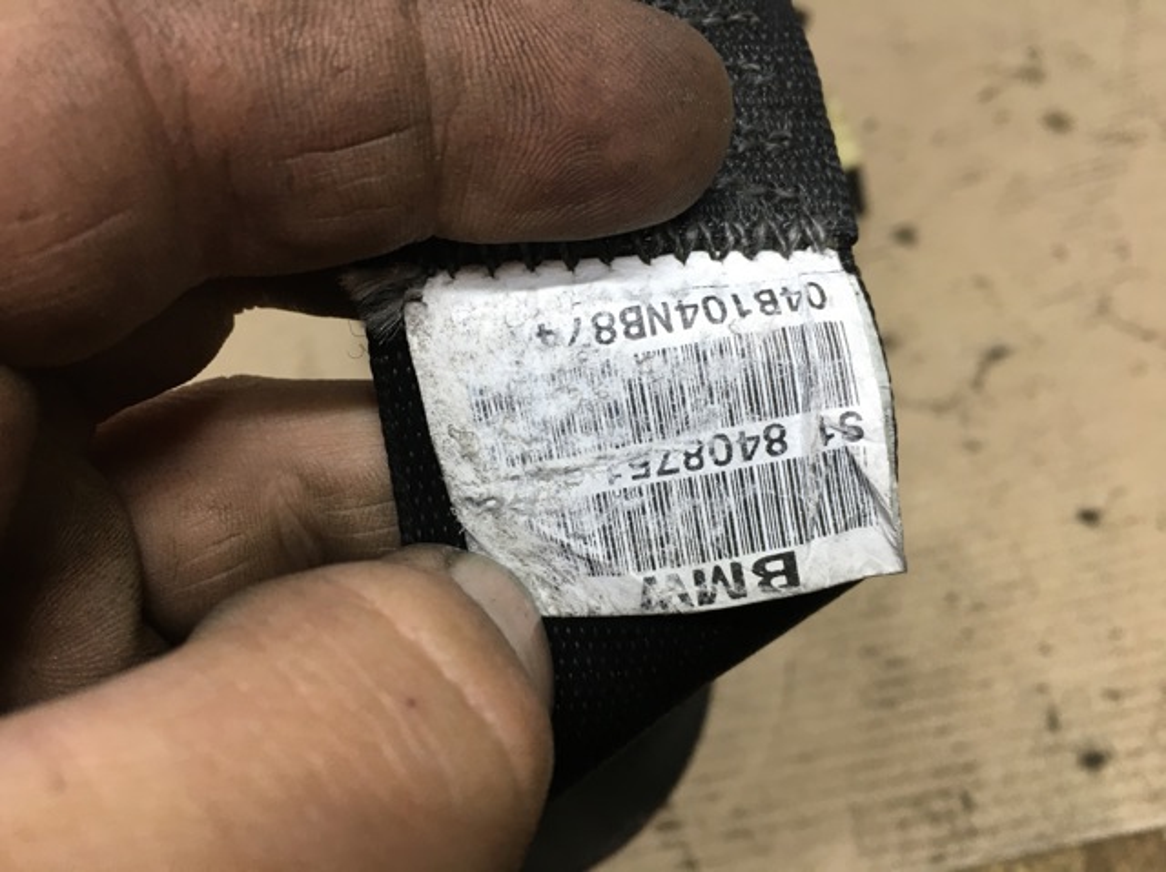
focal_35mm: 29
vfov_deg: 48.2
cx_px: 583
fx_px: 976
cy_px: 436
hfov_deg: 61.7
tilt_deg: -45.7
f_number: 2.2
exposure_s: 1/33
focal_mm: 4.15
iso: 50
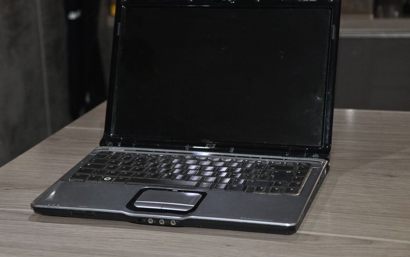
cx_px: 202
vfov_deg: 15.4
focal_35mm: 85
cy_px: 118
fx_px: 950
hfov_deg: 24.4
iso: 800
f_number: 5
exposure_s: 1/60
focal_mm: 52
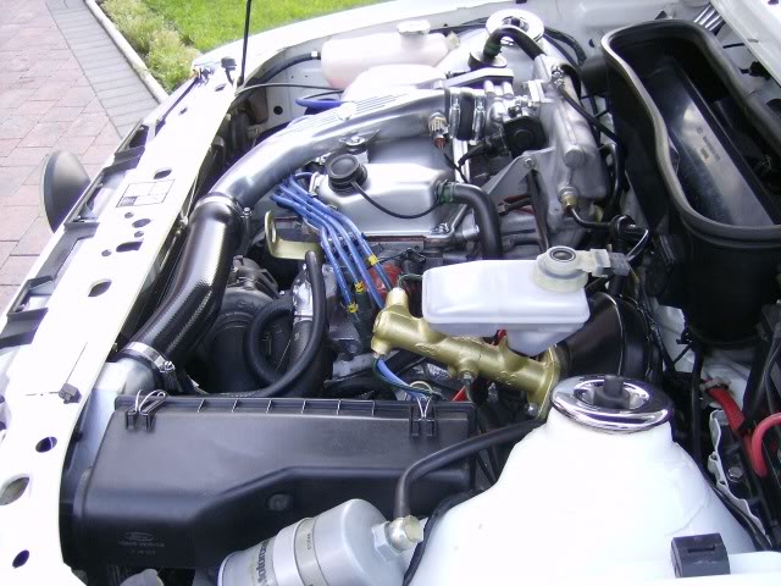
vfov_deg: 39.7
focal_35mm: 36
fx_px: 812
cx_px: 390
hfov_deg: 51.4
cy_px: 293
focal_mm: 6
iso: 144
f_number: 2.8
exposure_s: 1/64
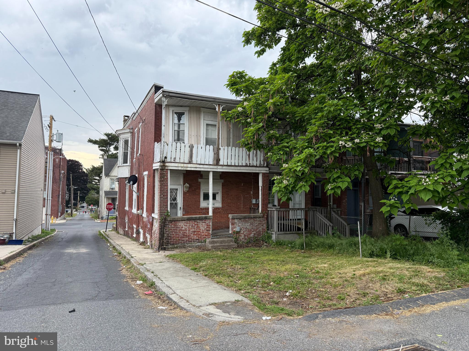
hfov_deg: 71.6
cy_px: 176
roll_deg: -1.1
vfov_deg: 56.8
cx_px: 234
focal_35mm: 24
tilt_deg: +4.2
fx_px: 325
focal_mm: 6.76
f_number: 1.78
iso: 100
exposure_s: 1/433
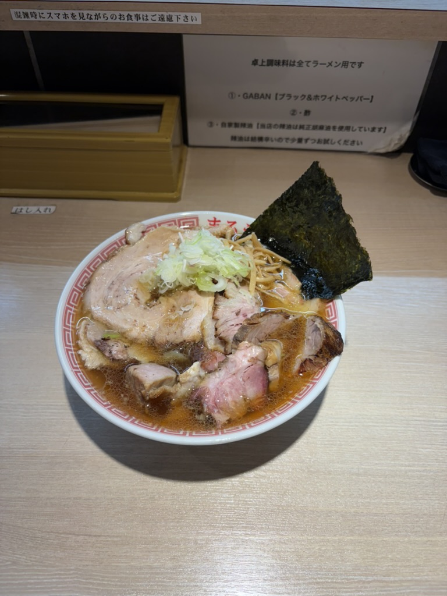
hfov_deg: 53.1
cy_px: 298
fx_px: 448
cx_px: 224
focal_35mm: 26
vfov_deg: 67.3
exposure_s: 1/100
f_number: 1.6
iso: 50
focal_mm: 5.96
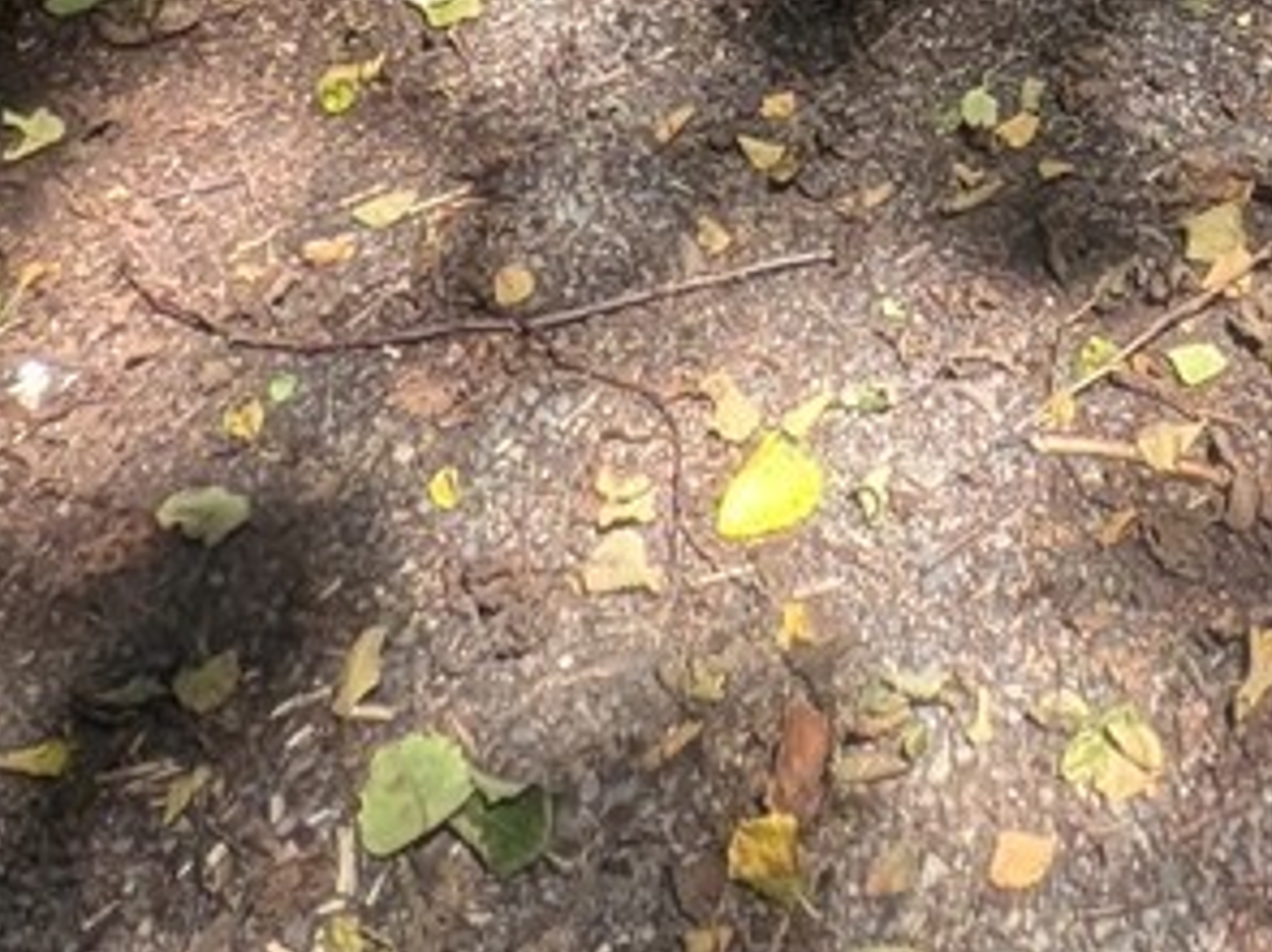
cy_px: -1484
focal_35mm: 65
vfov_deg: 13.7
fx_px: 2388
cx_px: 1294
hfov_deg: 27.9
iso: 54
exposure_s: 1/245
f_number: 1.95
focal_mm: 2.23
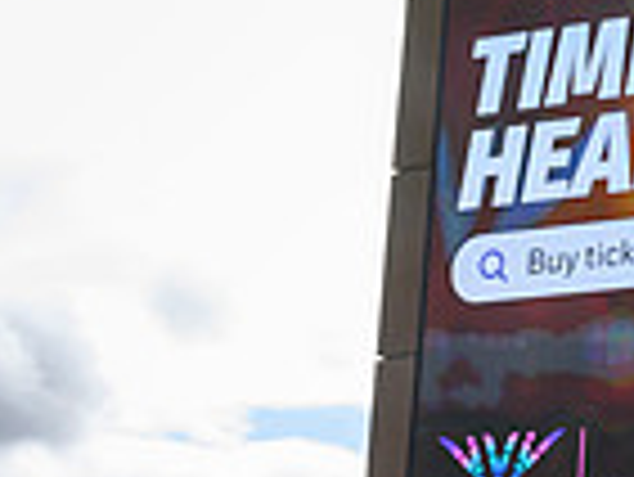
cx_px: 1299
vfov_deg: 15.1
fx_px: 1741
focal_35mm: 95
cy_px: 547
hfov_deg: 15.8
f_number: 6.3
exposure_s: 1/1000
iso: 500
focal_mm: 24
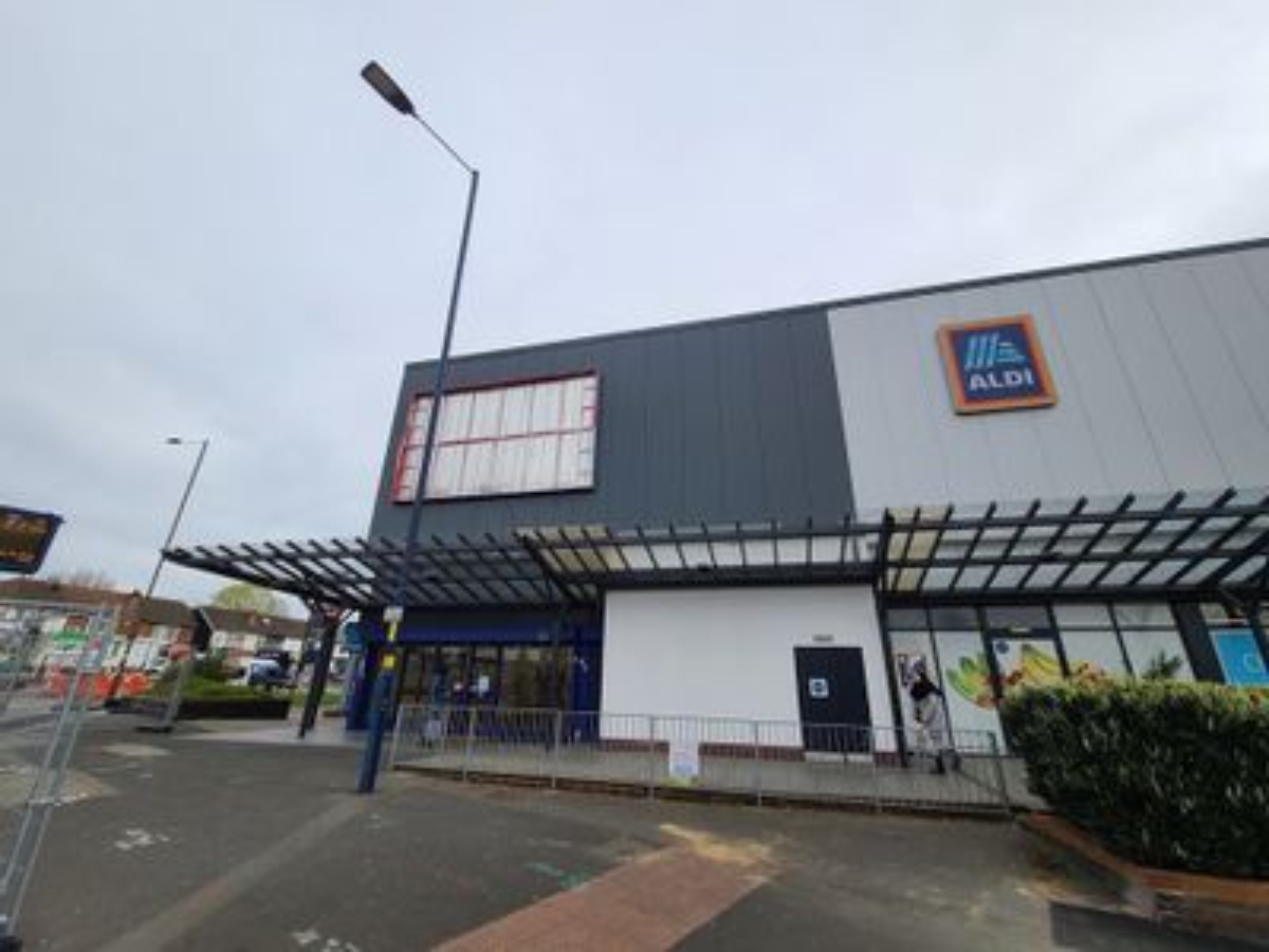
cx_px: 634
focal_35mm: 13
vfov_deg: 89.9
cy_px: 476
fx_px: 477
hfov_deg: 106.2
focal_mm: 2.2
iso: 64
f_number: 2.2
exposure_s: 1/1437
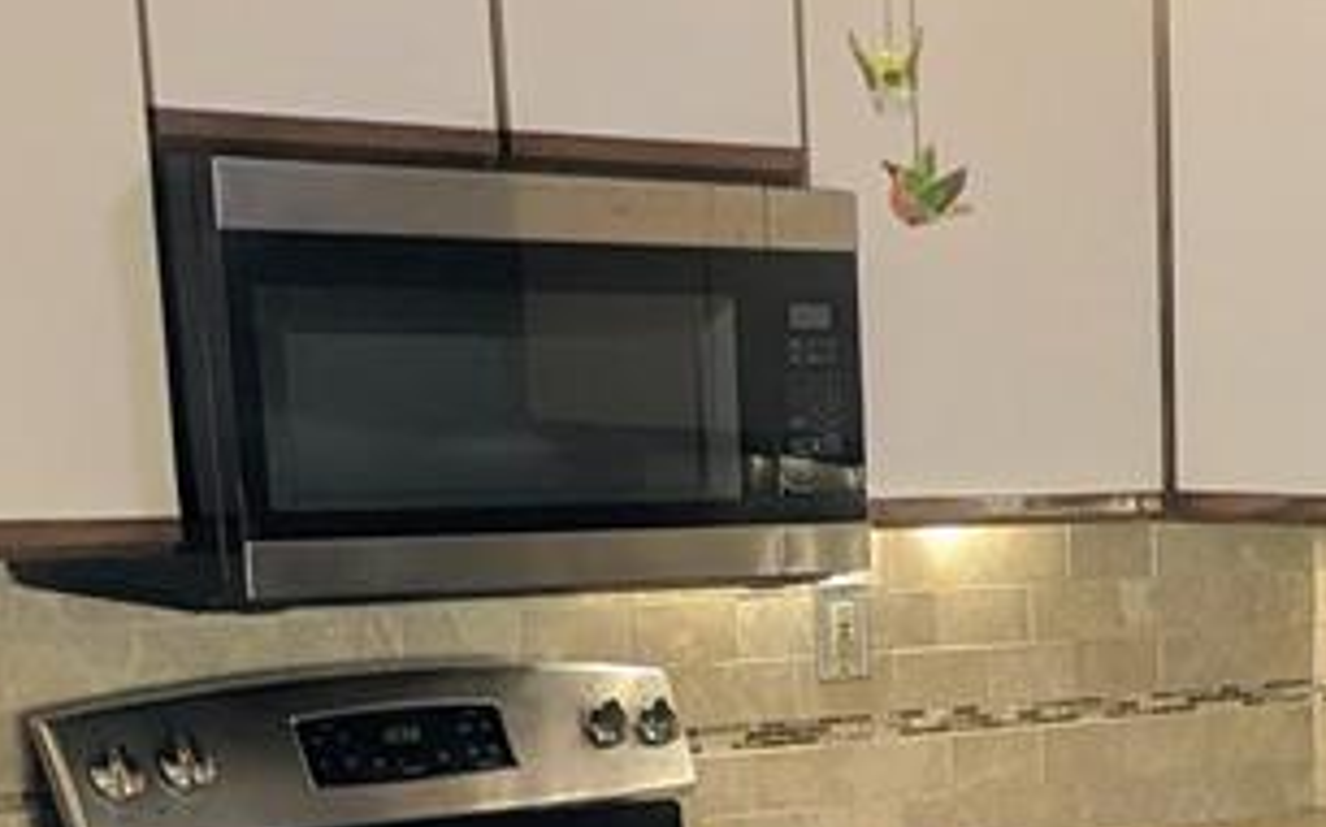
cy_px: 888
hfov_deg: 22.0
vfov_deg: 15.0
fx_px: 3071
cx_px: 1714
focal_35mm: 85
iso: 86
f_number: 1.85
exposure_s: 1/24
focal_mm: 6.81
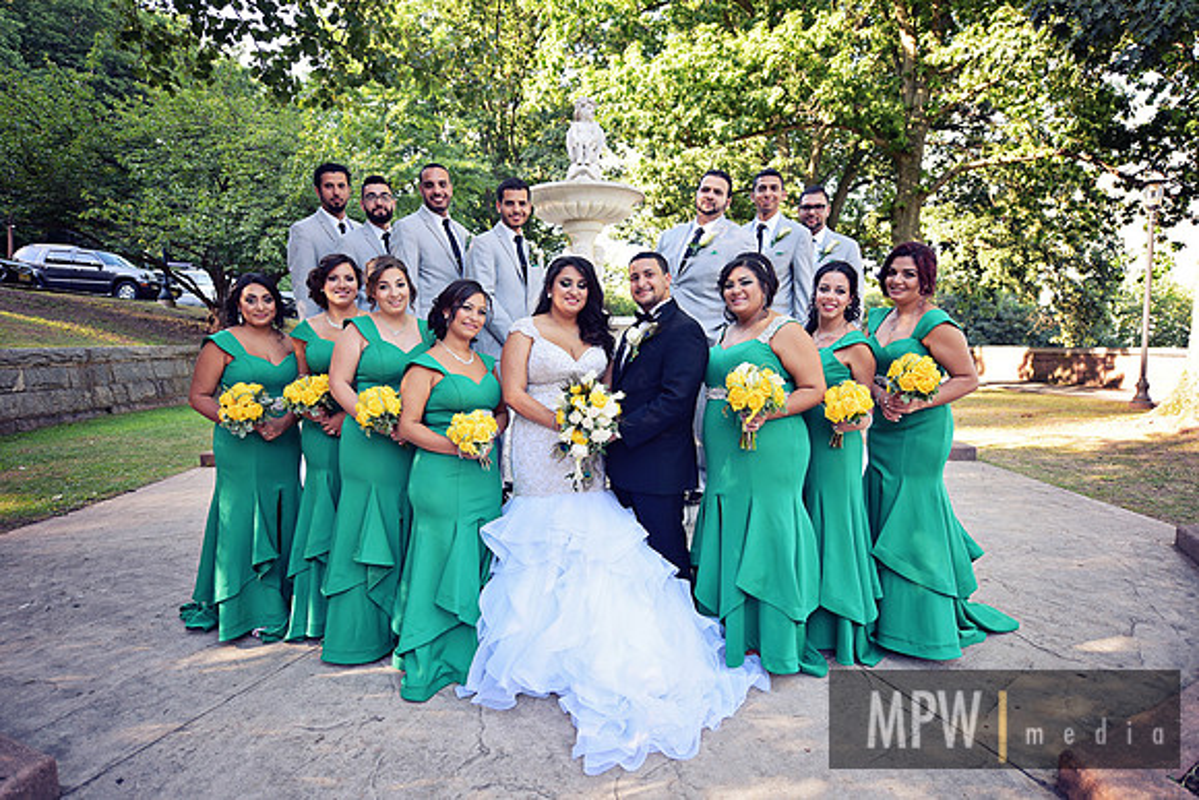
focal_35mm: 20
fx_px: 666
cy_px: 400
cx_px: 600
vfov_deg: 62.0
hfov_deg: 84.0
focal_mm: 20
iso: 200
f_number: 3.2
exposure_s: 1/160
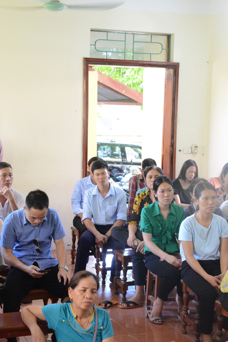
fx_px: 587
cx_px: 89
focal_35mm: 62
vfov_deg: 32.5
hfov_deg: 22.0
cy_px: 172
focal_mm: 27
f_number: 6.3
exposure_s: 1/30
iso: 2000
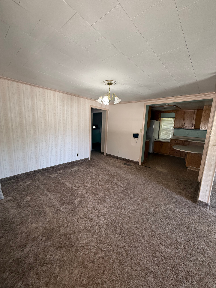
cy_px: 144
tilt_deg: -8.7
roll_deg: -2.5
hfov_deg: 85.7
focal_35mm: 14
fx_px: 116
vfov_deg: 102.1
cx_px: 108
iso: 320
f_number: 2.2
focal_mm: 2.22
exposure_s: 1/120
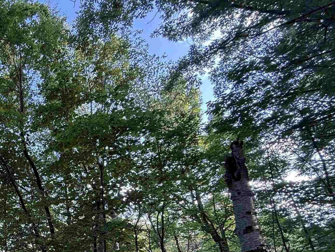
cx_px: -20
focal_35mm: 31
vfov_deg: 41.0
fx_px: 300
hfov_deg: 46.0
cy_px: 239
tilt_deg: +10.0
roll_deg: +0.3
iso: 100
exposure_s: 1/99
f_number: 2.2
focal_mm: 2.22
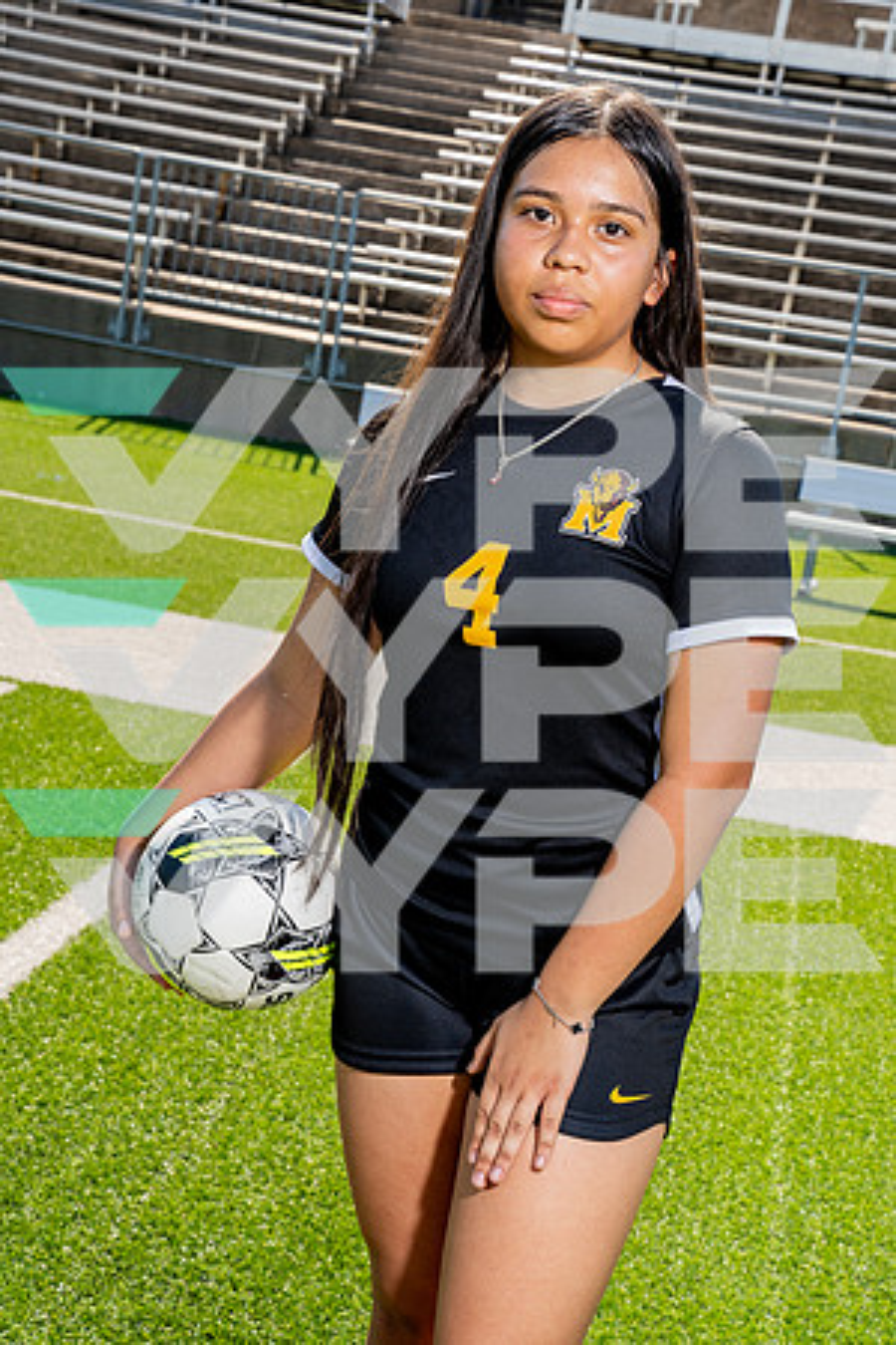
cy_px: 672
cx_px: 448
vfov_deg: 28.8
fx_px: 2613
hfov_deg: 19.5
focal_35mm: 70
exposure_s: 1/250
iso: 320
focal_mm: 70
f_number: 11
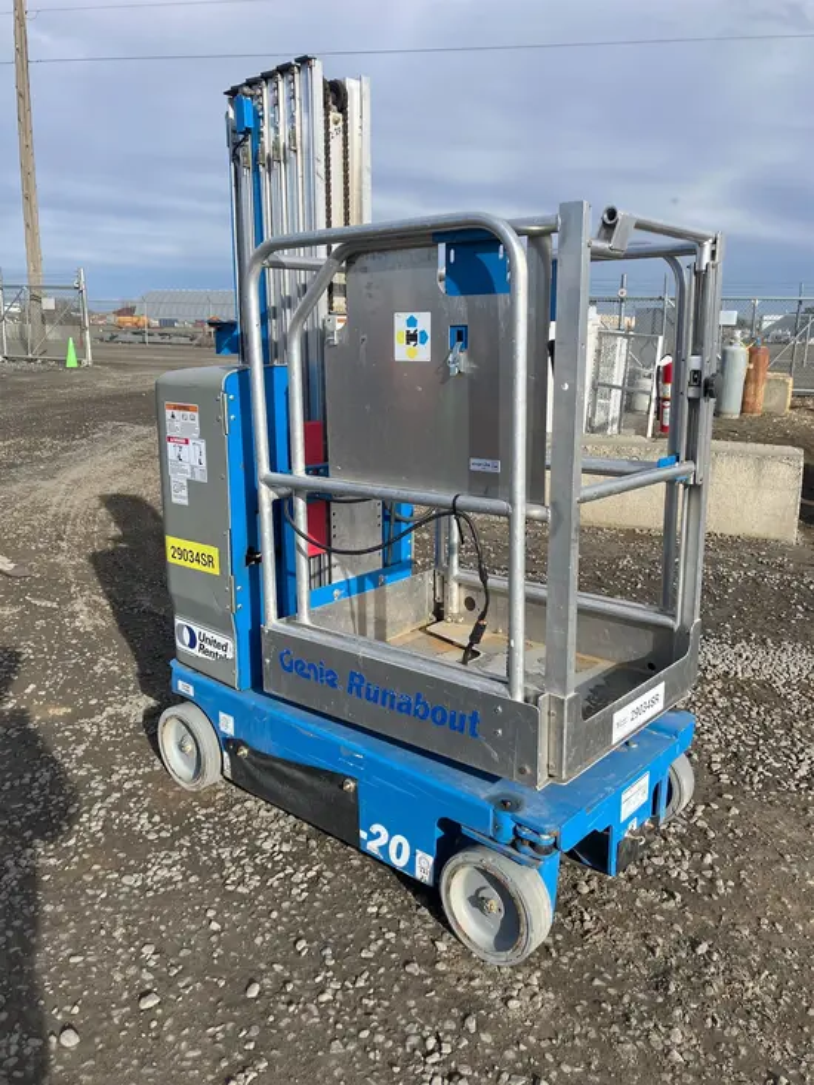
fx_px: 878
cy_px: 542
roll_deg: +0.6
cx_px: 407
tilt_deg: -13.7
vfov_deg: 63.4
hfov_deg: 49.8
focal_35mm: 28
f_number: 1.8
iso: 32
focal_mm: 3.99
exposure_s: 1/1621
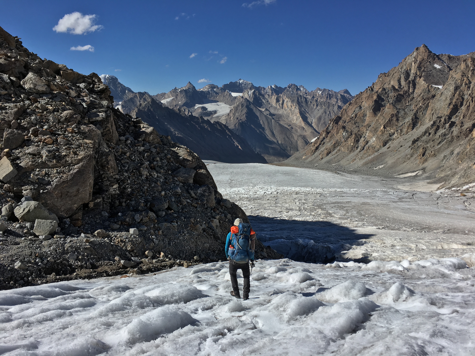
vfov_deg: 48.2
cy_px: 178
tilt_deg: -10.1
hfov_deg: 61.7
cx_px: 238
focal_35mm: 29
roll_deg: -2.7
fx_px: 398
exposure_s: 1/2959
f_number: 2.2
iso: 25
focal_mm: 4.15
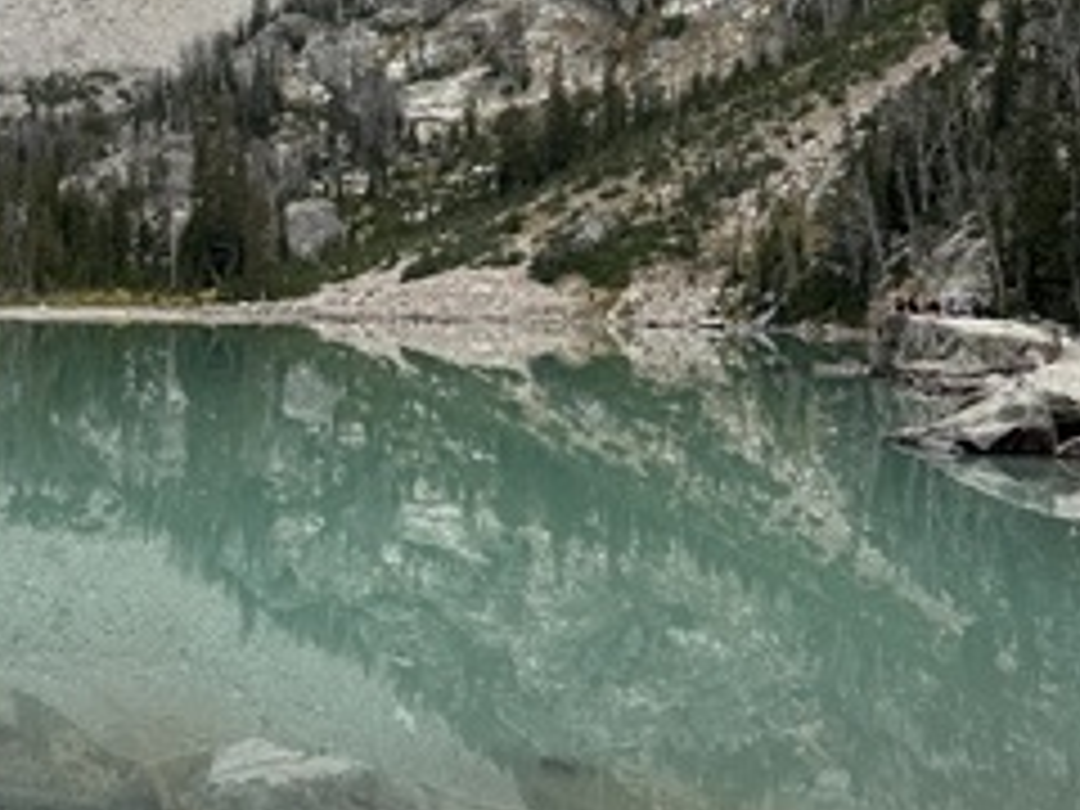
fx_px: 1622
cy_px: 126
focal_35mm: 52
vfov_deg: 27.3
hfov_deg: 35.7
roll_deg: -1.5
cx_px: 234
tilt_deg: +6.2
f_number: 1.78
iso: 80
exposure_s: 1/2445
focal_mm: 6.76
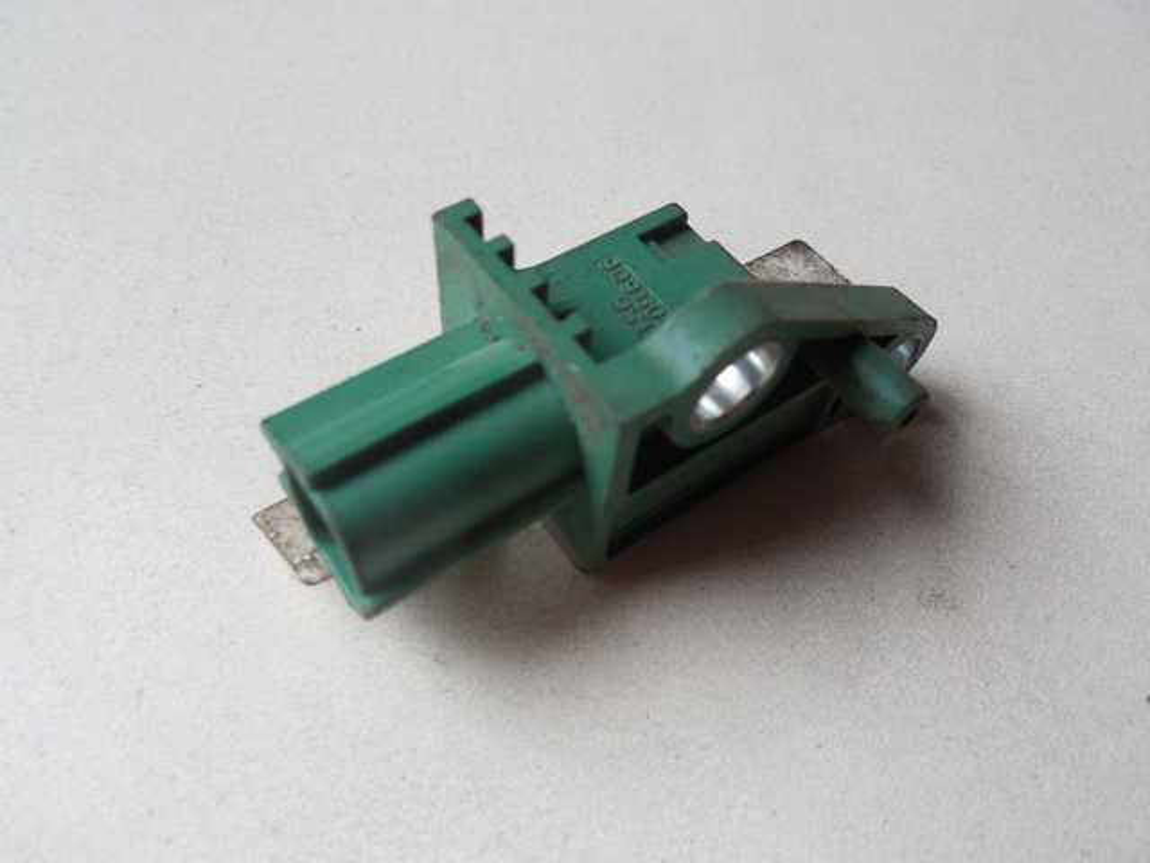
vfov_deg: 49.7
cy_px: 432
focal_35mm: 28
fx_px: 930
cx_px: 575
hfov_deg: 63.4
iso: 125
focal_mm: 5
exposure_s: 1/50
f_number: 3.5
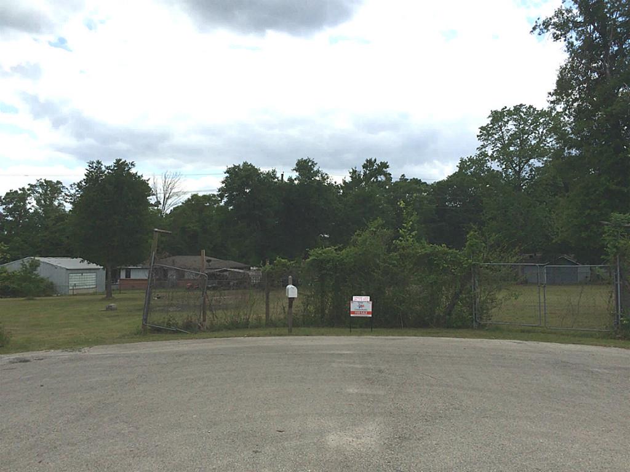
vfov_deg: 48.2
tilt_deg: +2.2
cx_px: 315
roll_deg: -1.9
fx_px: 528
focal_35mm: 29
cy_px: 236
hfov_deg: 61.7
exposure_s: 1/5128
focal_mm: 4.15
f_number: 2.2
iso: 32
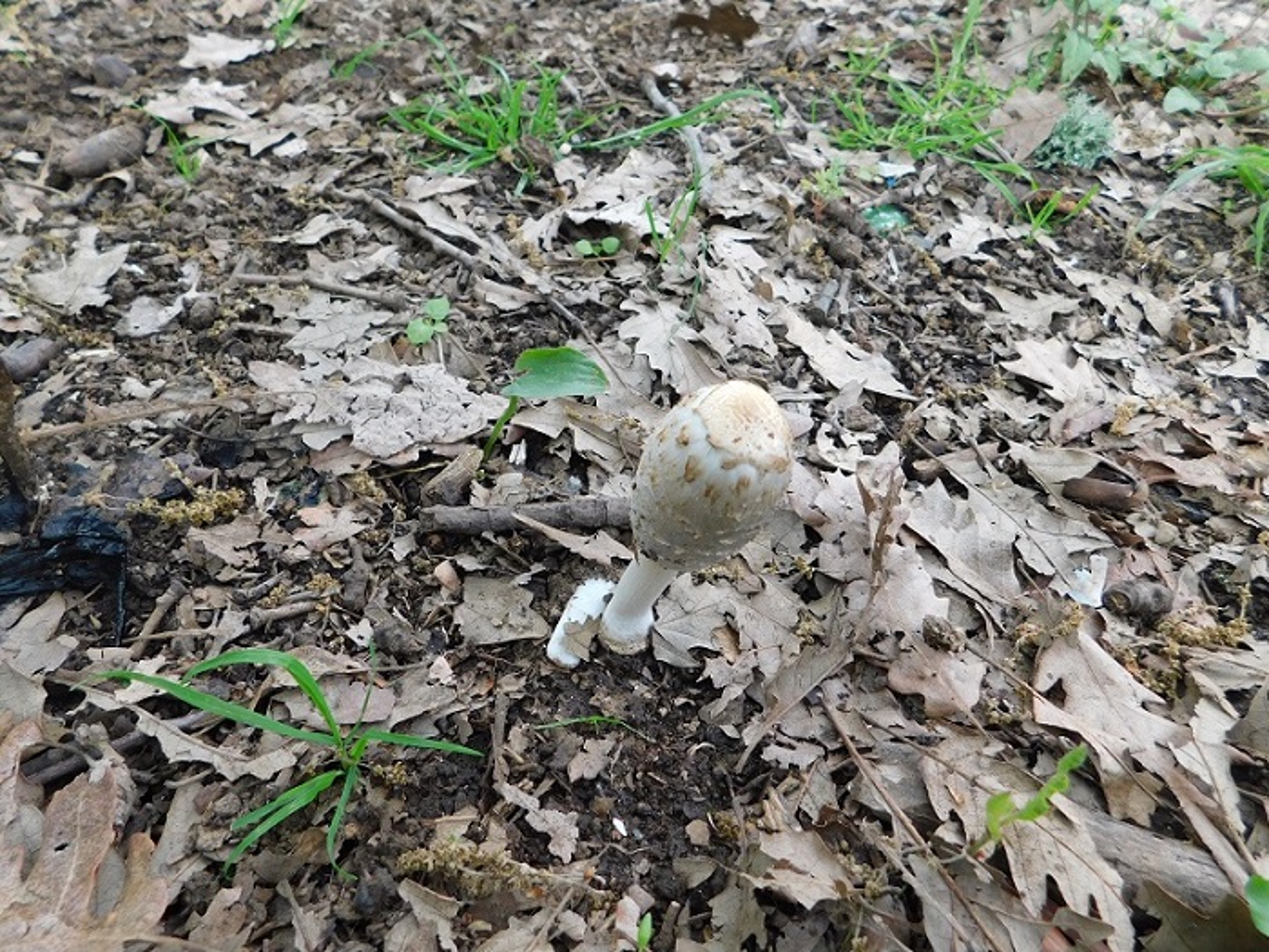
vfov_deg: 58.9
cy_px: 476
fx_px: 843
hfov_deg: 73.9
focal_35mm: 23
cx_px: 634
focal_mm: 4
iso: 125
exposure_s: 1/40
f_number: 3
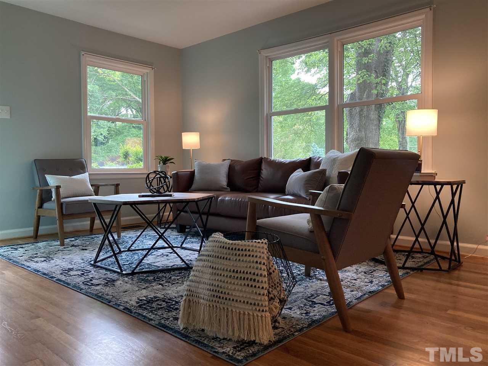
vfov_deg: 49.7
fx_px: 395
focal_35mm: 28
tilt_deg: -1.7
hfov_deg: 63.4
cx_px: 244
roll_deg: +0.4
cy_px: 183
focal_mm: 3.99
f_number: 1.8
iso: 160
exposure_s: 1/60
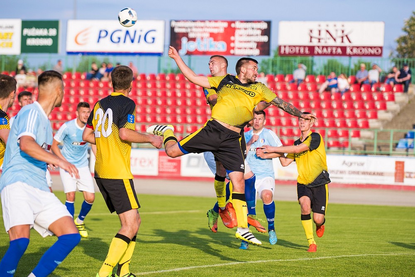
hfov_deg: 16.4
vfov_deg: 11.0
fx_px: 1441
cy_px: 138
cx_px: 208
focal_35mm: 125
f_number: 2.8
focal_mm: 125
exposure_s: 1/1600
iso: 200
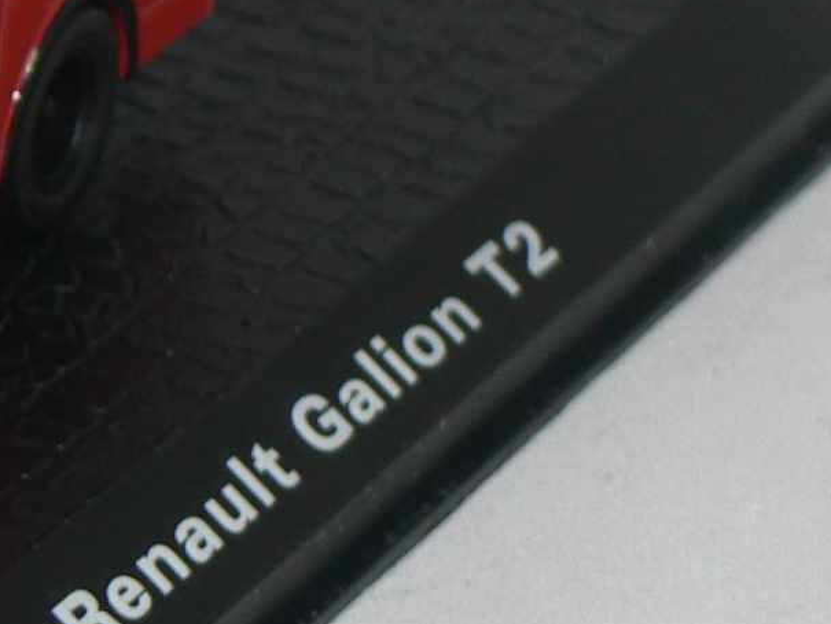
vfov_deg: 3.9
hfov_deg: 5.1
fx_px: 9244
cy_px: 29
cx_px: -397
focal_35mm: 385
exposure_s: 1/60
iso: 80
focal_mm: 15.2
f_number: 3.2
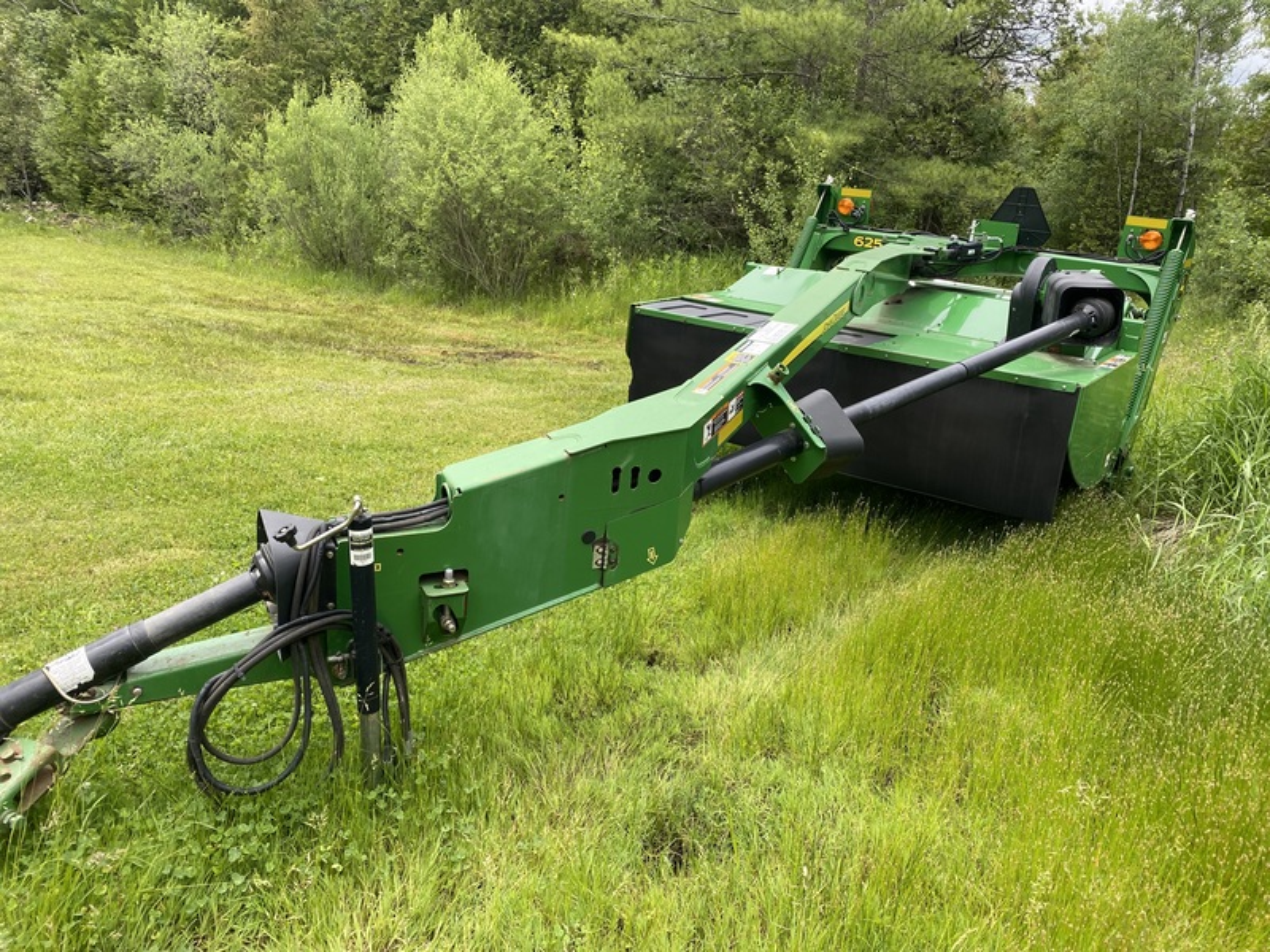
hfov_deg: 67.3
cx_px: 635
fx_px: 954
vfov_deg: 53.1
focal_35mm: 26
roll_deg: -2.8
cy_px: 476
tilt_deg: -13.3
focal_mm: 4.25
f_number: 1.8
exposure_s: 1/549
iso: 32
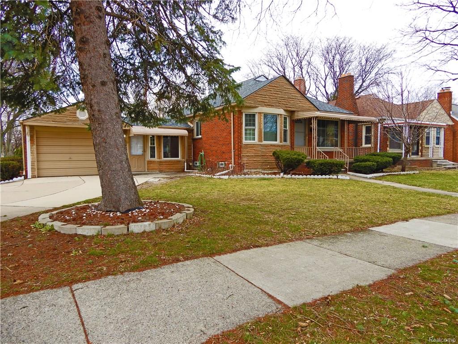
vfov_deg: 56.8
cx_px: 229
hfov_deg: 71.6
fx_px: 318
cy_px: 172
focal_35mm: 24
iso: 80
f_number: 3.4
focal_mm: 4.3
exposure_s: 1/250
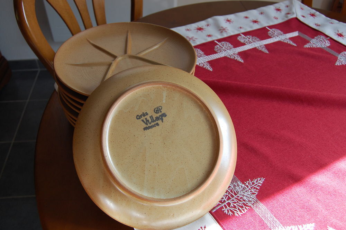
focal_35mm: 30
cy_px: 115
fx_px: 288
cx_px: 173
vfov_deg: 43.5
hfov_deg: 62.0
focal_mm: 20
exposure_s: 1/125
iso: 360
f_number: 5.6
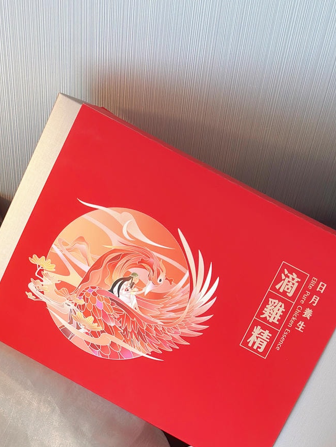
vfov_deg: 21.9
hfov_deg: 16.8
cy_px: 376
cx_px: 211
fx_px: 1139
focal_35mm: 88
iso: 100
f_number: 1.78
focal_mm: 6.86
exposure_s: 1/120
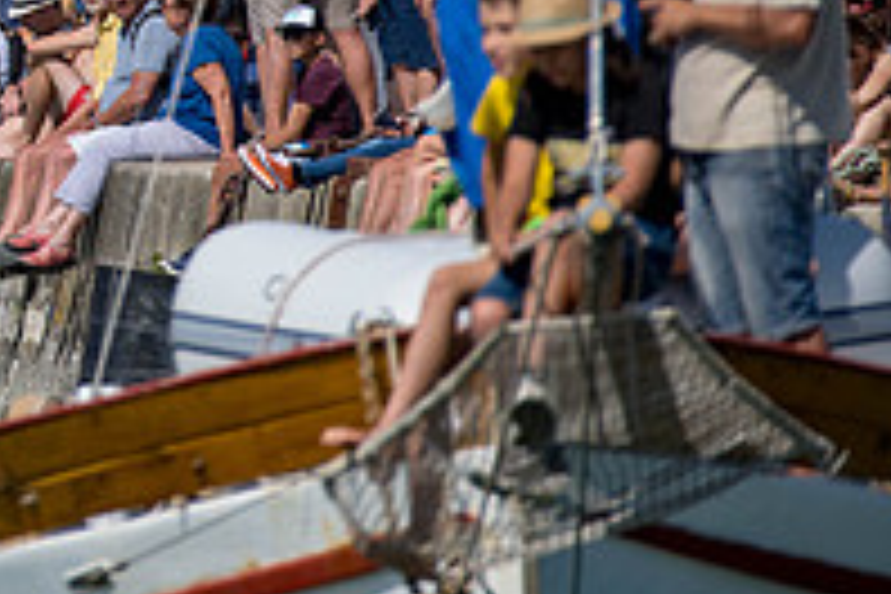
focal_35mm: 1755
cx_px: -284
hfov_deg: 1.2
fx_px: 43433
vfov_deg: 0.8
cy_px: 25
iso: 280
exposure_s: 1/800
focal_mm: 600
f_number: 11
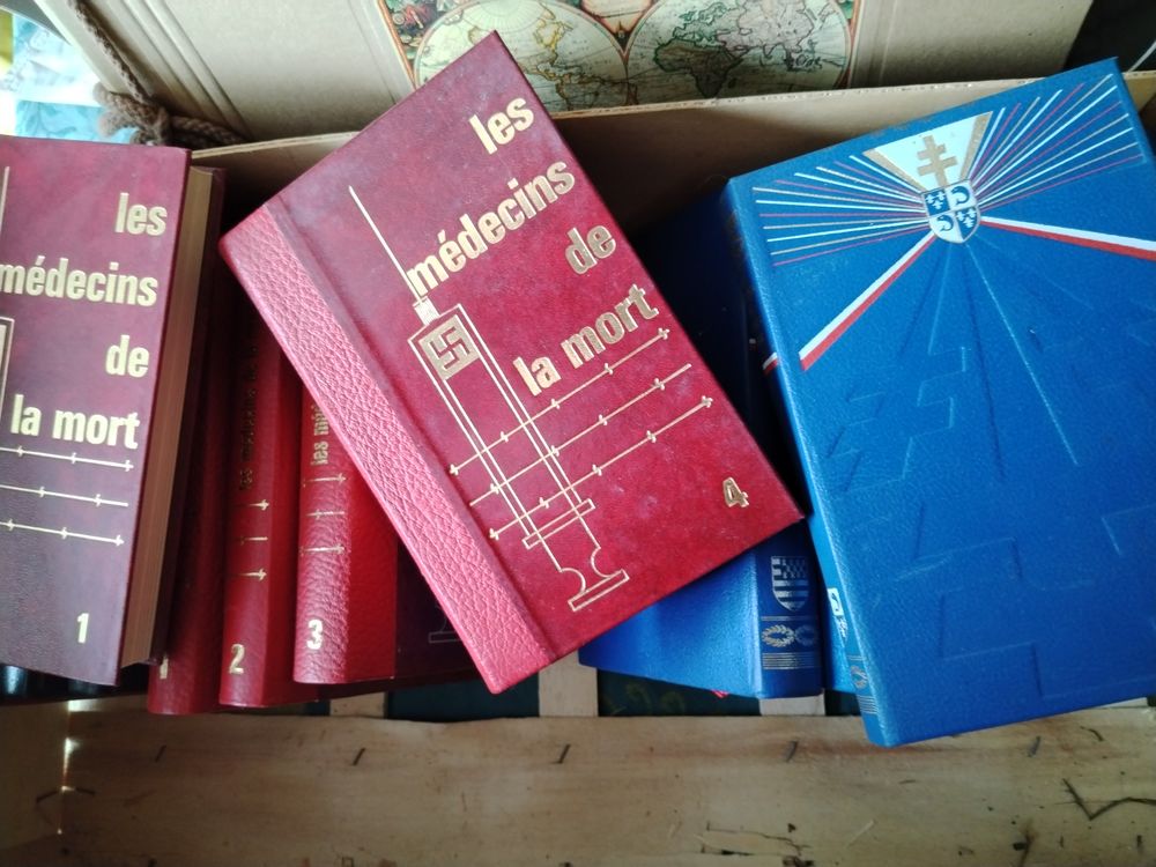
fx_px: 868
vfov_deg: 53.1
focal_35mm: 26
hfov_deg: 67.3
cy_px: 434
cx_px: 578
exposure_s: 1/33.3
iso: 243
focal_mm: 4.25
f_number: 1.8
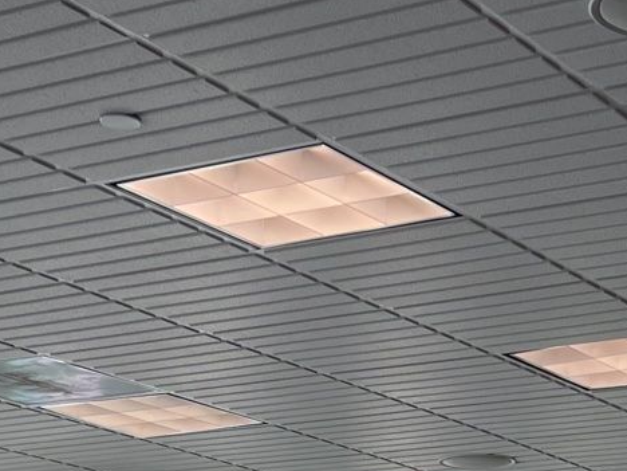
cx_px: 401
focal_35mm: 112
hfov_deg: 17.5
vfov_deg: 11.8
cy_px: 942
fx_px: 2029
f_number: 1.6
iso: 32
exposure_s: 1/132
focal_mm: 5.1
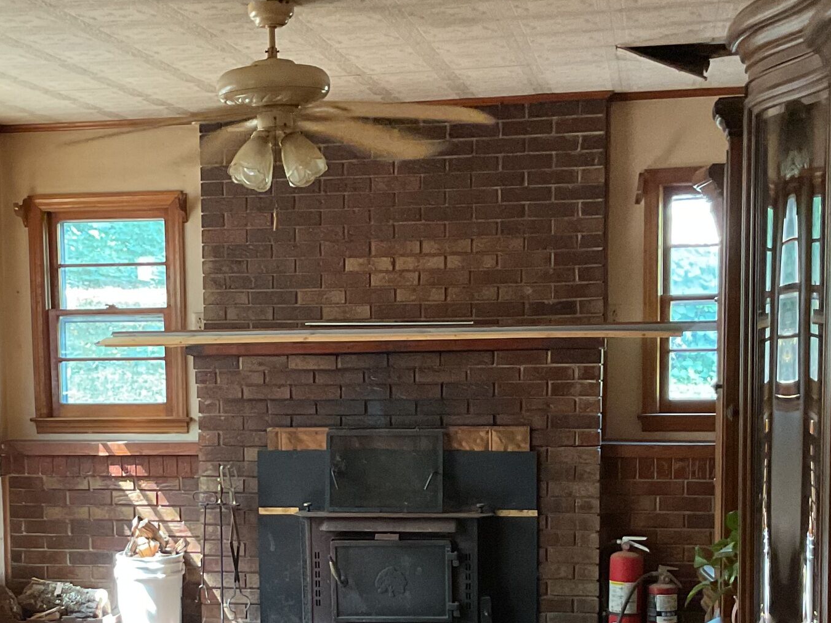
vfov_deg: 21.9
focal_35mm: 66
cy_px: 515
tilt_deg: -7.7
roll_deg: +0.9
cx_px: 265
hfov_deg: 29.2
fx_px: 1584
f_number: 1.8
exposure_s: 1/40
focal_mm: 3
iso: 250
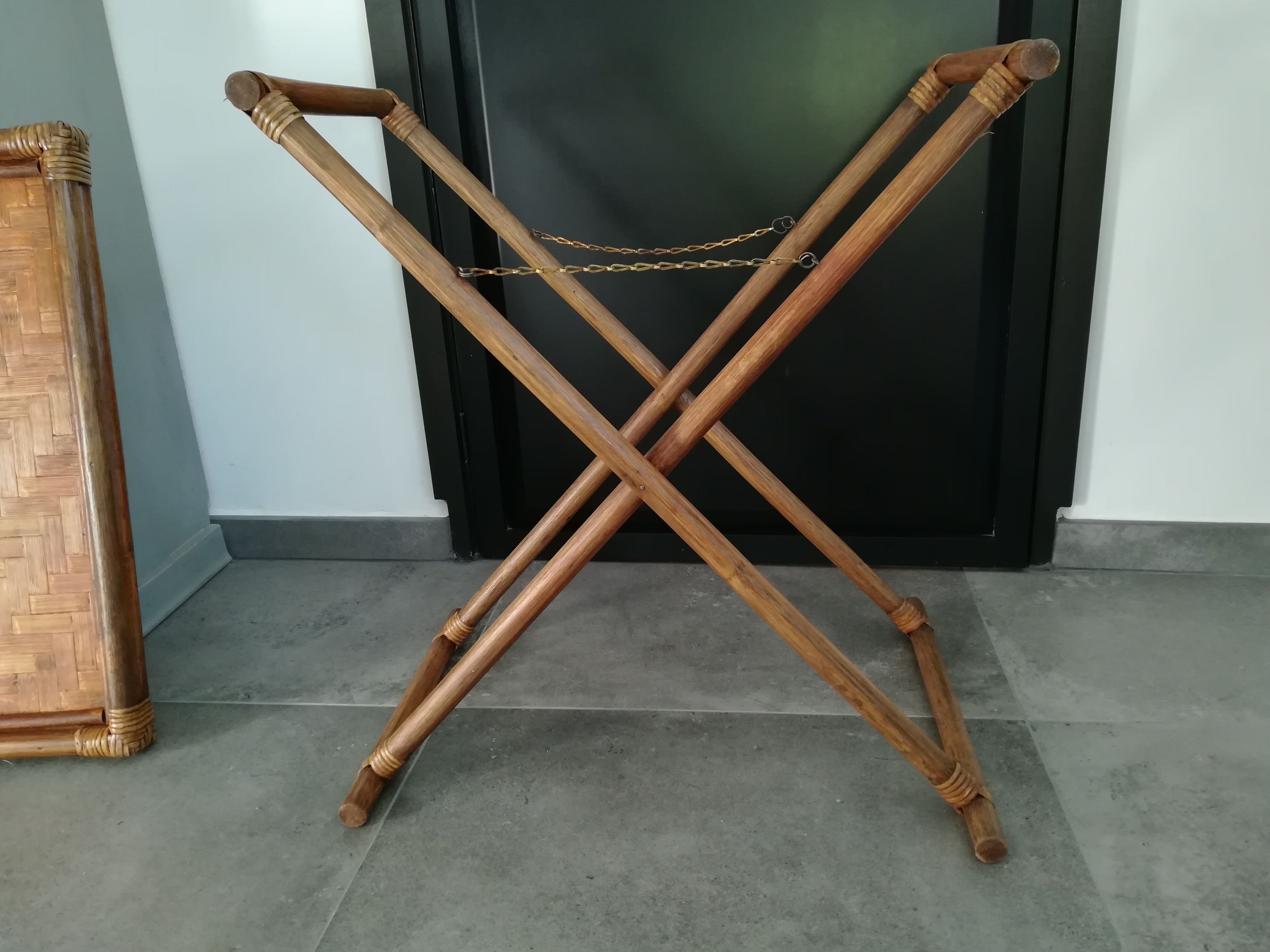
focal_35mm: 26
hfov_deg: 67.3
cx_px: 635
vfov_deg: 53.1
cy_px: 476
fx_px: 954
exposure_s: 1/33.3
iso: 250
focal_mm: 3.83
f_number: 2.2
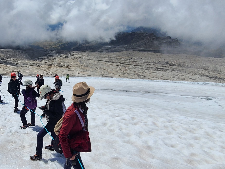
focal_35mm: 28
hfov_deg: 58.8
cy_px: 101
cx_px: 46
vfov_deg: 49.5
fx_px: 182
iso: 50
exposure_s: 1/4337
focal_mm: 2.2
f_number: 2.2
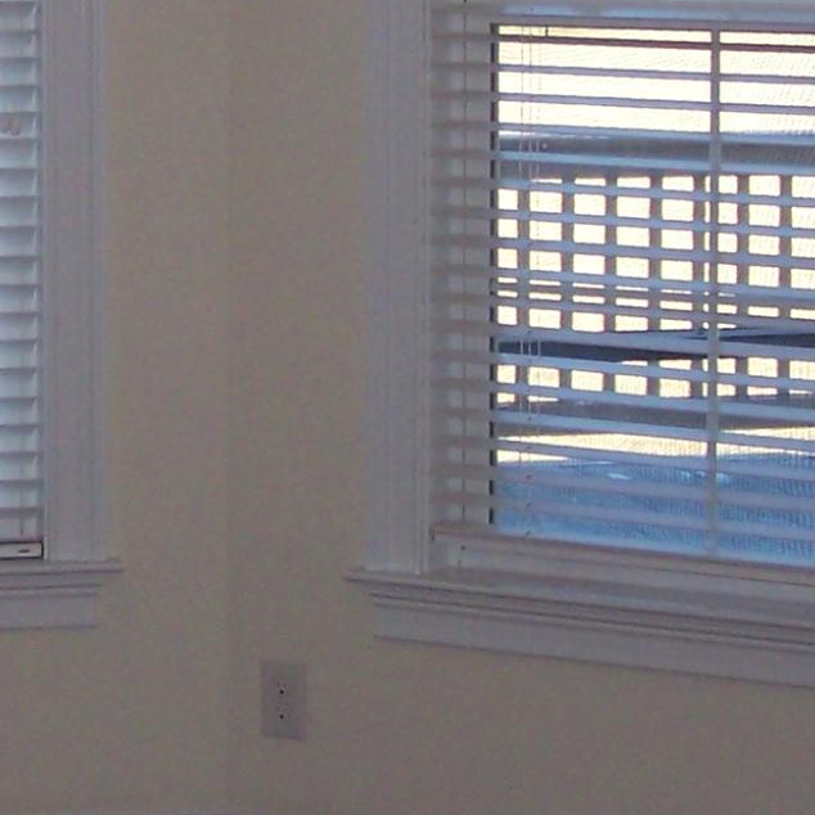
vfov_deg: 11.0
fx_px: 4235
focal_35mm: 159
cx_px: -67
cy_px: 320
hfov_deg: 10.9
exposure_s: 1/60
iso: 80
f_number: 2.8
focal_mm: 6.3
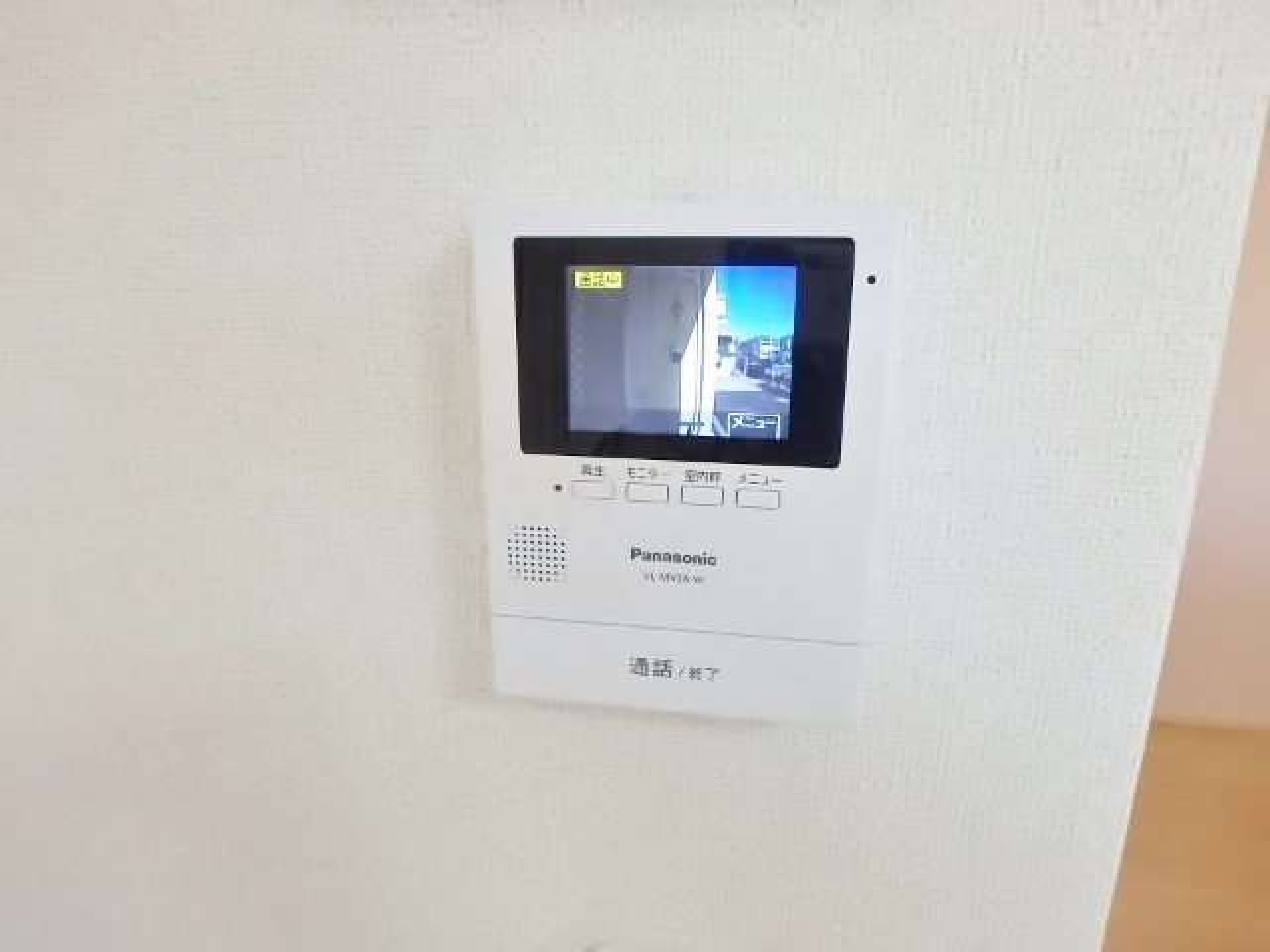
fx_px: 770
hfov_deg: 79.0
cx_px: 635
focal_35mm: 21
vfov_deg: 63.4
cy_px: 476
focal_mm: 3.7
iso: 200
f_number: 3.5
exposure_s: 1/40
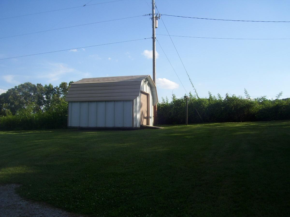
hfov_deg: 51.4
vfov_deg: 39.7
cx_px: 145
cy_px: 108
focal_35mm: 36
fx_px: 302
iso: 80
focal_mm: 6
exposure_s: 1/400
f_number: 4.8
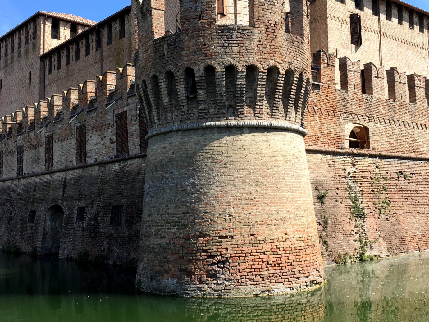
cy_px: 128
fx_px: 521
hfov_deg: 44.8
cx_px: 214
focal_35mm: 42
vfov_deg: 34.2
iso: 25
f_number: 2.2
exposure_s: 1/651
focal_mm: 4.15
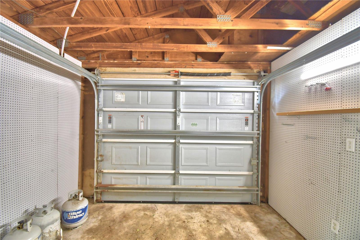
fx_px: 150
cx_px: 180
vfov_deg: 77.3
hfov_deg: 100.4
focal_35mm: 15
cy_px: 120
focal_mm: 10
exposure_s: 1/30
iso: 400
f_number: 4.5
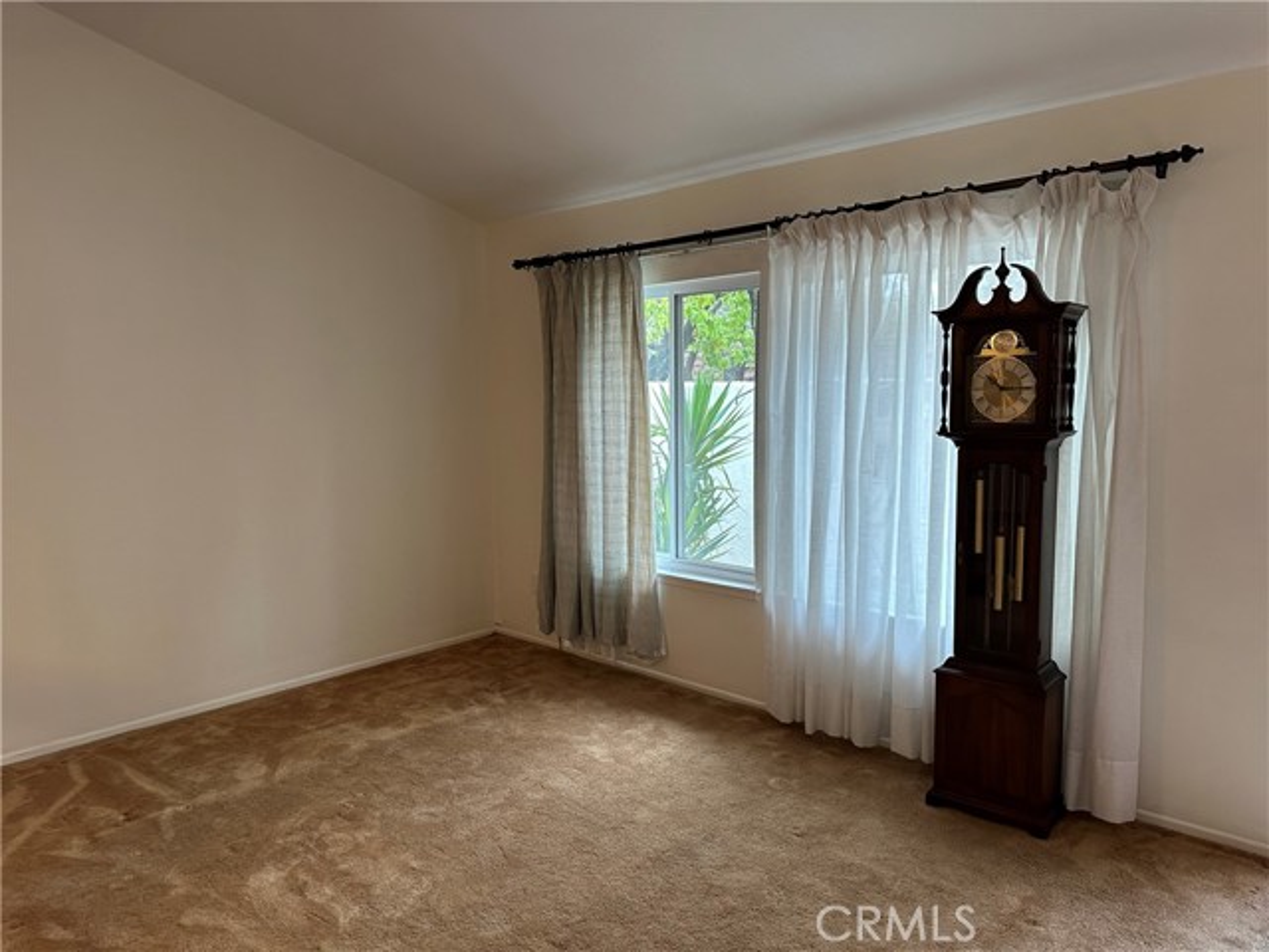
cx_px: 634
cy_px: 476
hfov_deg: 71.6
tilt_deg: -6.7
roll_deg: +1.1
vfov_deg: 56.8
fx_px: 880
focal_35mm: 24
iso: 200
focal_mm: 6.86
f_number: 1.78
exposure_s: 1/120
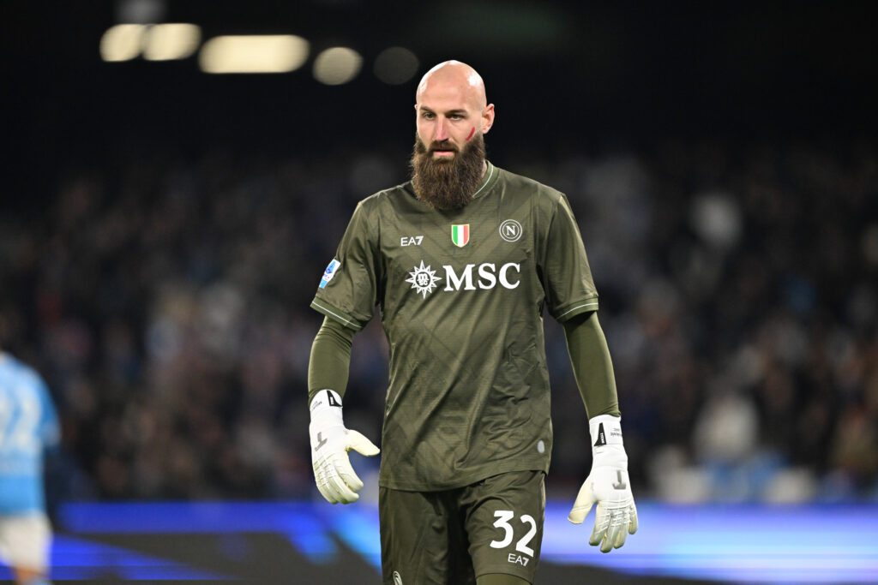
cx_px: 439
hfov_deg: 5.2
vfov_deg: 3.4
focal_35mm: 400
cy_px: 292
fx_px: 9756
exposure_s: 1/2000
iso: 4000
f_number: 2.8
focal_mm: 400
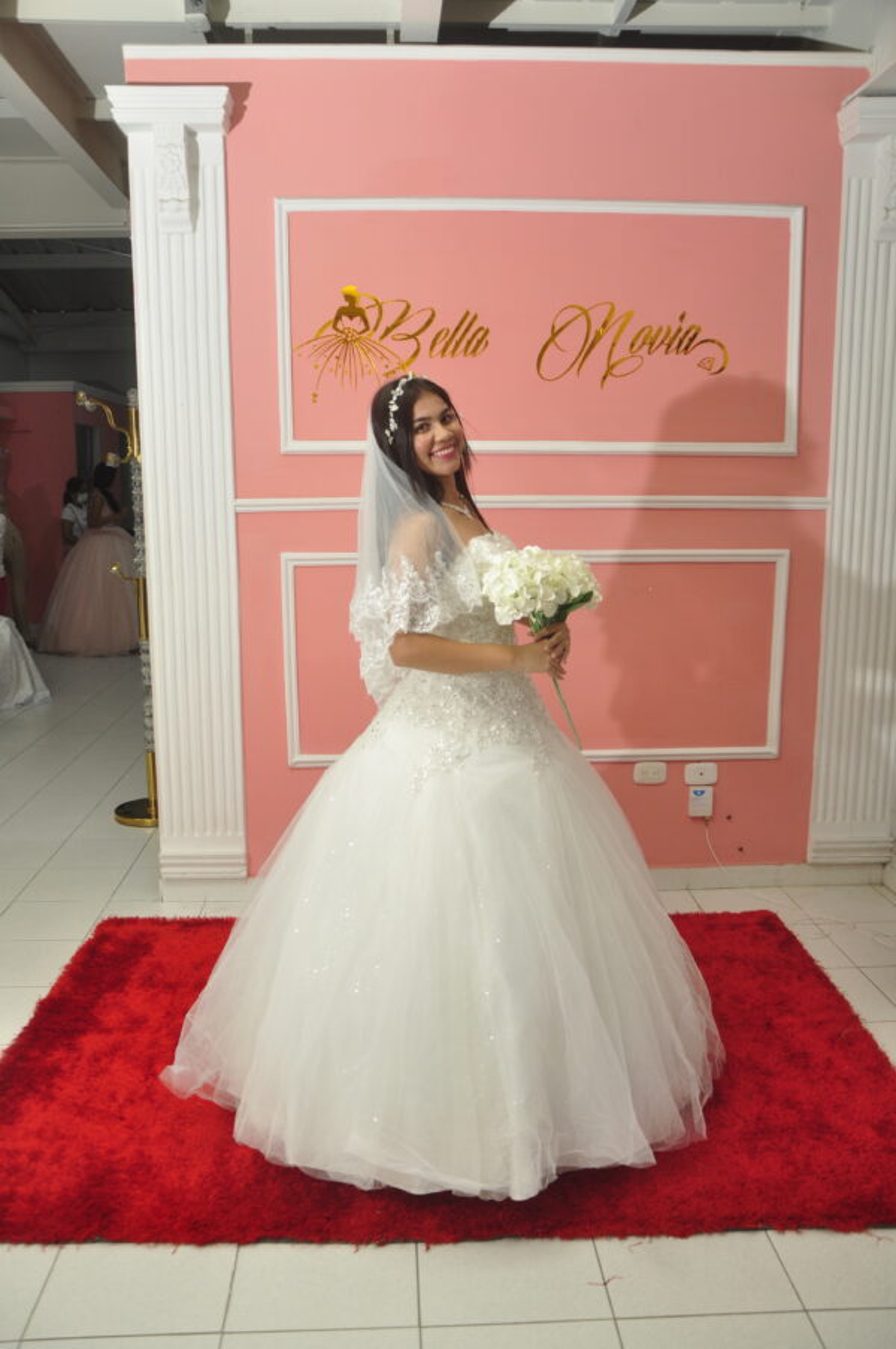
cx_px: 448
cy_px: 674
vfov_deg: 33.4
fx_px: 2245
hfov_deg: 22.6
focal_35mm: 60
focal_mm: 40
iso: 400
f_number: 5
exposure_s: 1/125
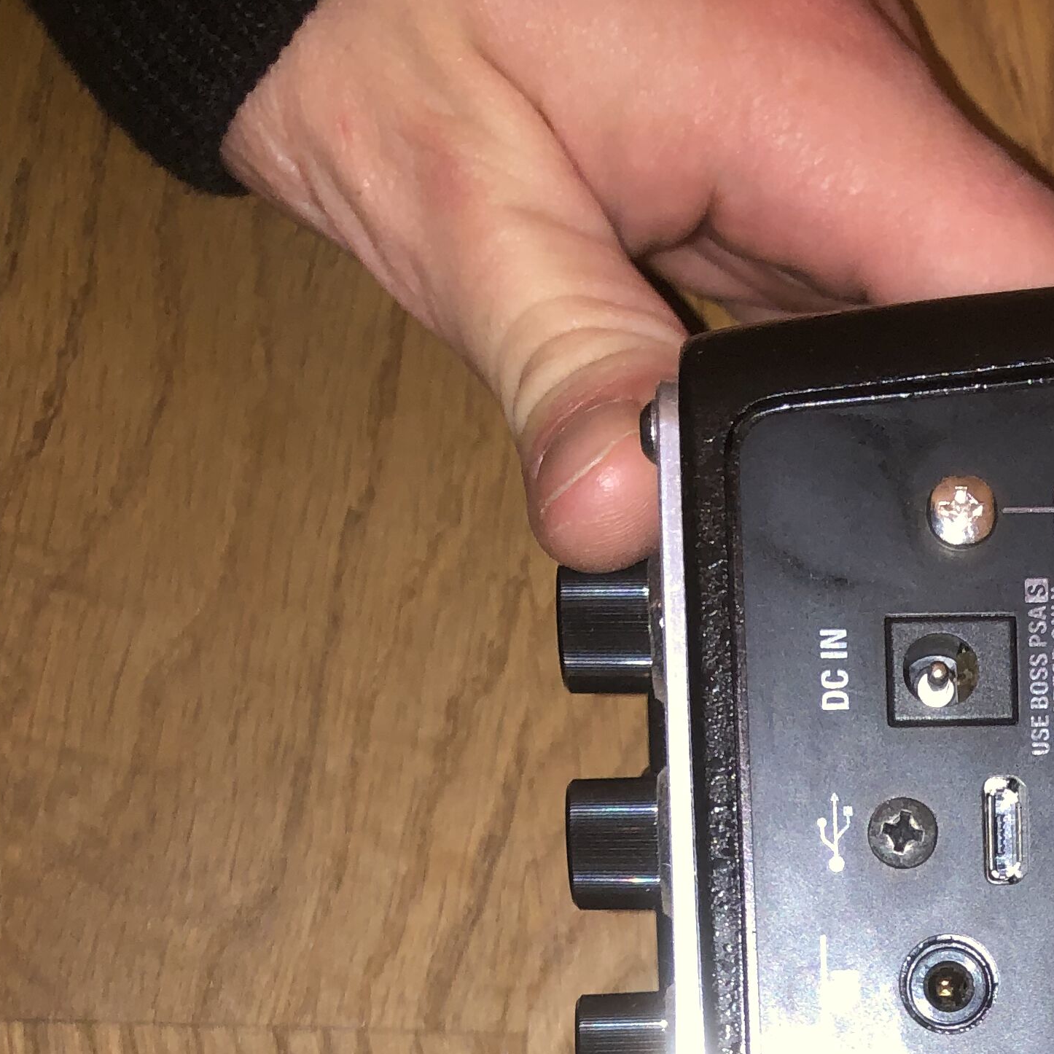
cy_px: 1302
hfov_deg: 24.2
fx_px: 2377
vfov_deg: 22.8
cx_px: 969
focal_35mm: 69
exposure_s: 1/12
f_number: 1.8
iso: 100
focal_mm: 3.99
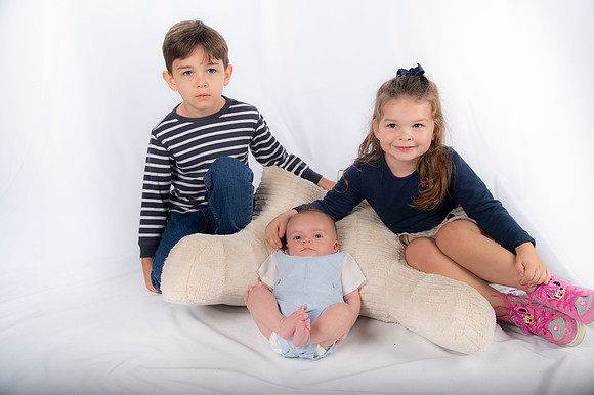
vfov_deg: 35.0
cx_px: 297
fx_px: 627
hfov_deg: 50.7
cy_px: 198
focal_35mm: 38
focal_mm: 38
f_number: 5.6
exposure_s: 1/250
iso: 100
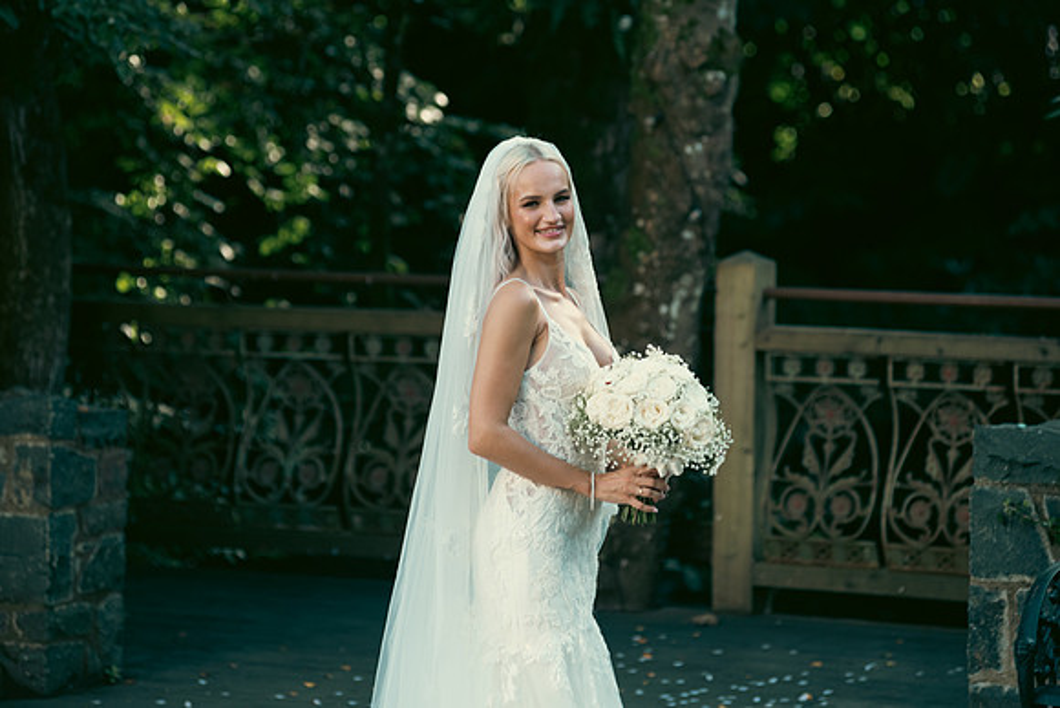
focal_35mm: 155
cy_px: 354
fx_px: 4565
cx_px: 530
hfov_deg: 13.2
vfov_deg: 8.9
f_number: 3.5
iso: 160
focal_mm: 155
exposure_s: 1/200
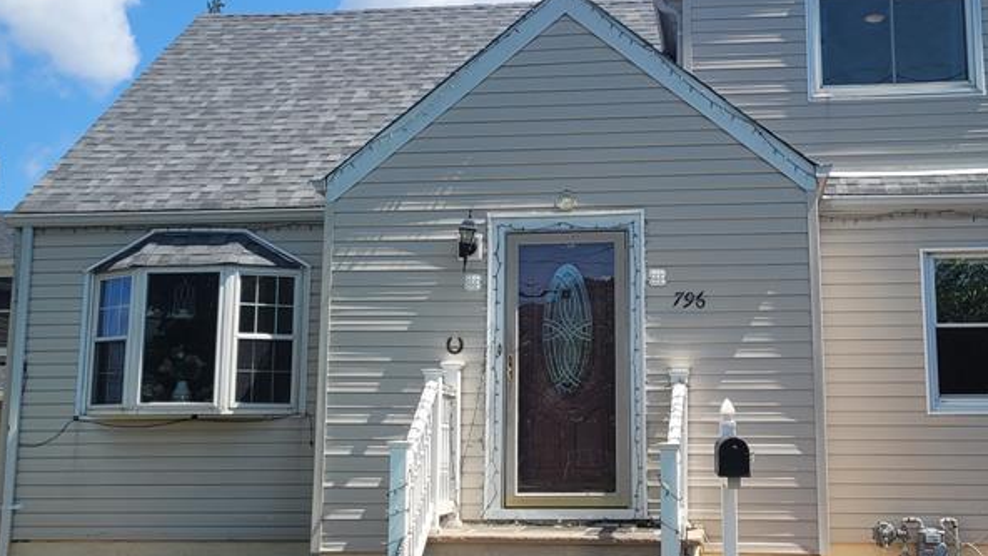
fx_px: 1284
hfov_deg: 41.9
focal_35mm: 49
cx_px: 594
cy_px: 222
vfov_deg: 24.4
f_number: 1.8
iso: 40
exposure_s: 1/2105
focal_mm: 5.4
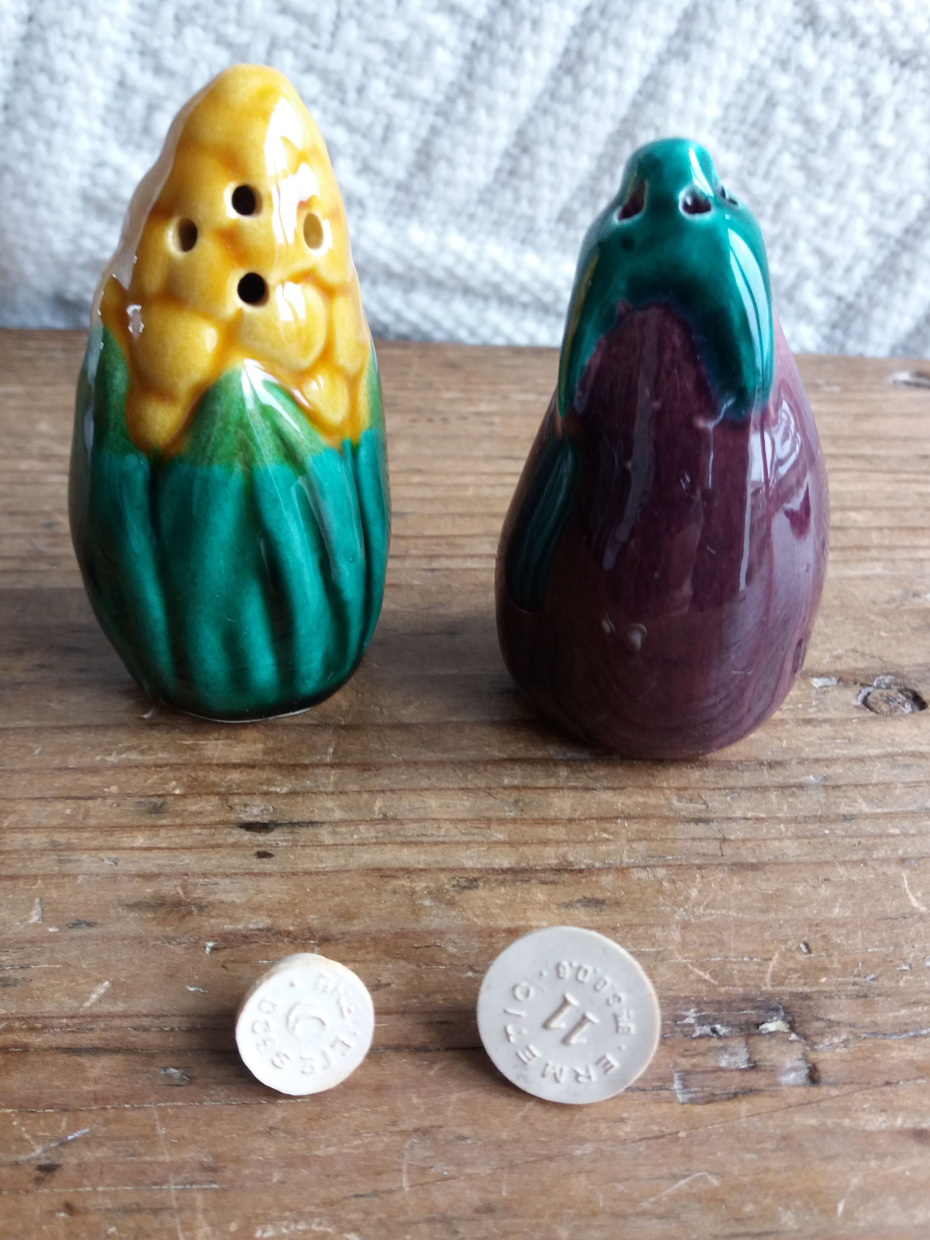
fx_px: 1003
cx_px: 465
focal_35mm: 28
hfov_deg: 49.7
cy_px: 620
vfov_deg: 63.4
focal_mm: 3.7
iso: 80
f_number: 1.9
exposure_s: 1/33
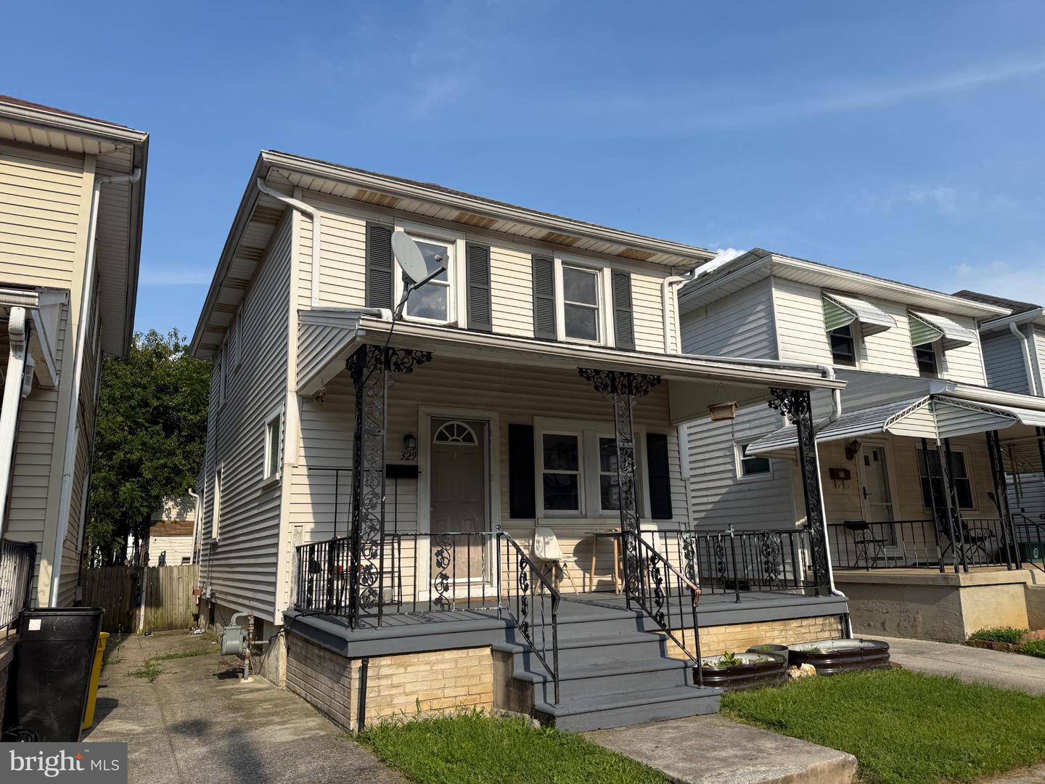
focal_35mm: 24
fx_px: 725
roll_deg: +1.3
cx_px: 522
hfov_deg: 71.6
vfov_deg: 56.8
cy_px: 392
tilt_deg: +12.0
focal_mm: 6.76
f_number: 1.78
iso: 80
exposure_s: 1/4673
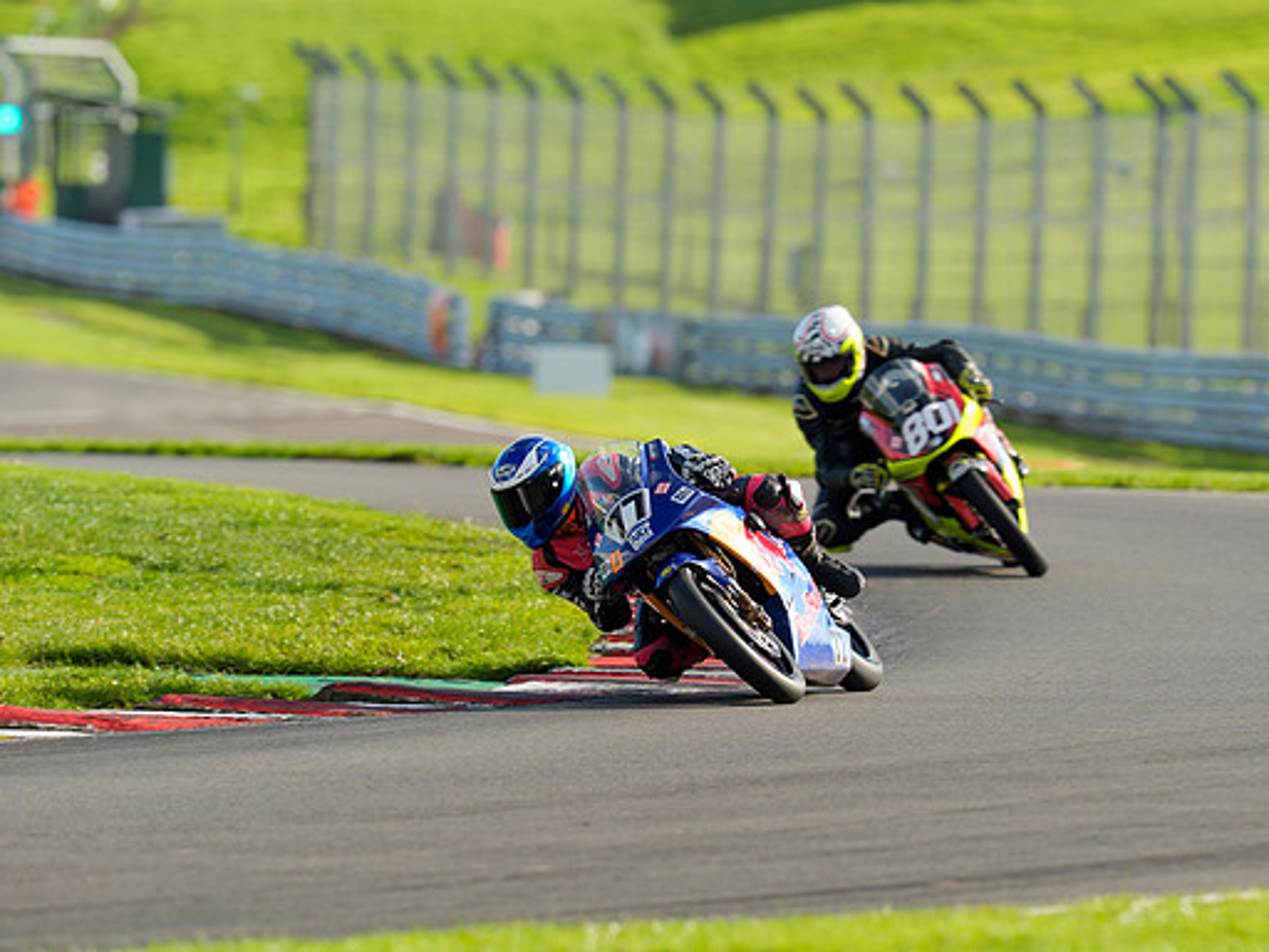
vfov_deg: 3.0
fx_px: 17890
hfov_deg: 4.1
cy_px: 472
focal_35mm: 488
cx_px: 701
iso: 125
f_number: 5.6
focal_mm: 400
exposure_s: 1/400
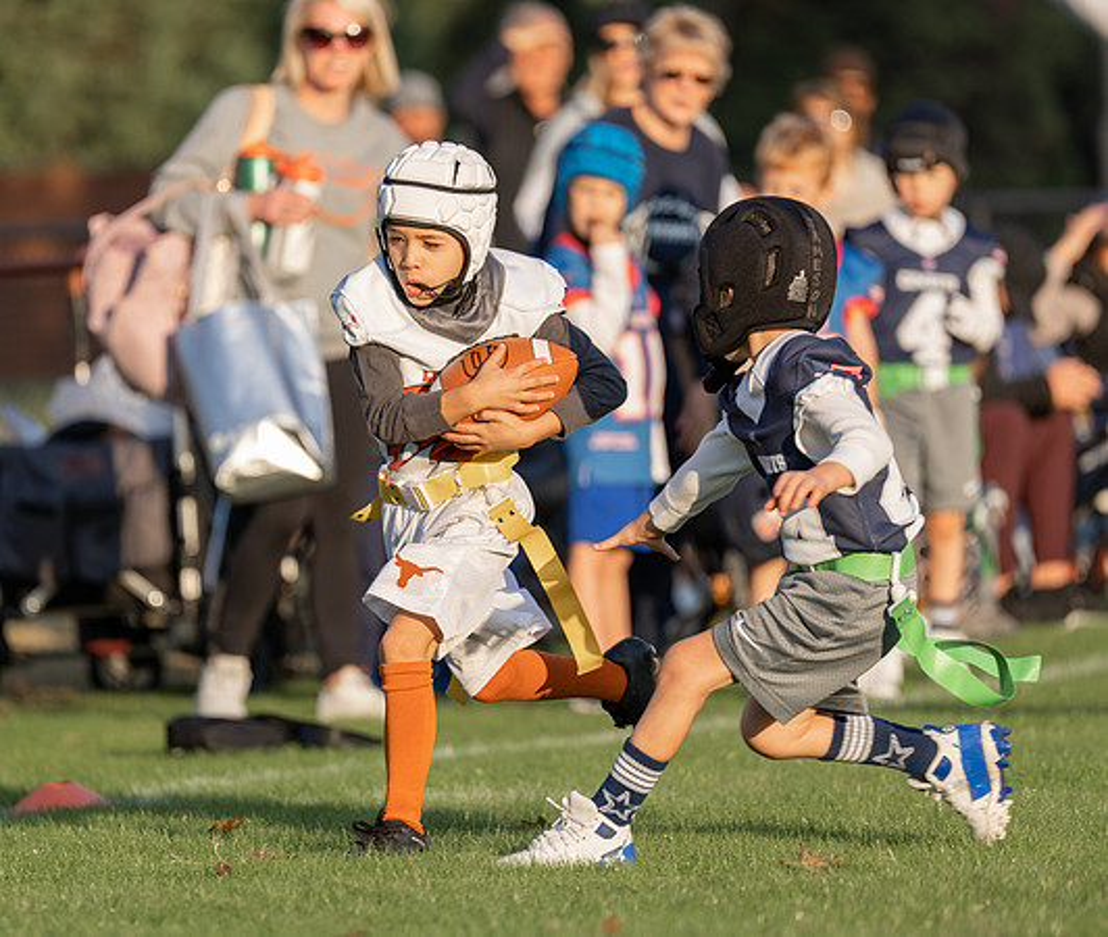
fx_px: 10706
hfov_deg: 5.9
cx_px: 407
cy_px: 417
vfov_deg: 5.0
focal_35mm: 319
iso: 125
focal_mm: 200
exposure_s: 1/800
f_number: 2.8
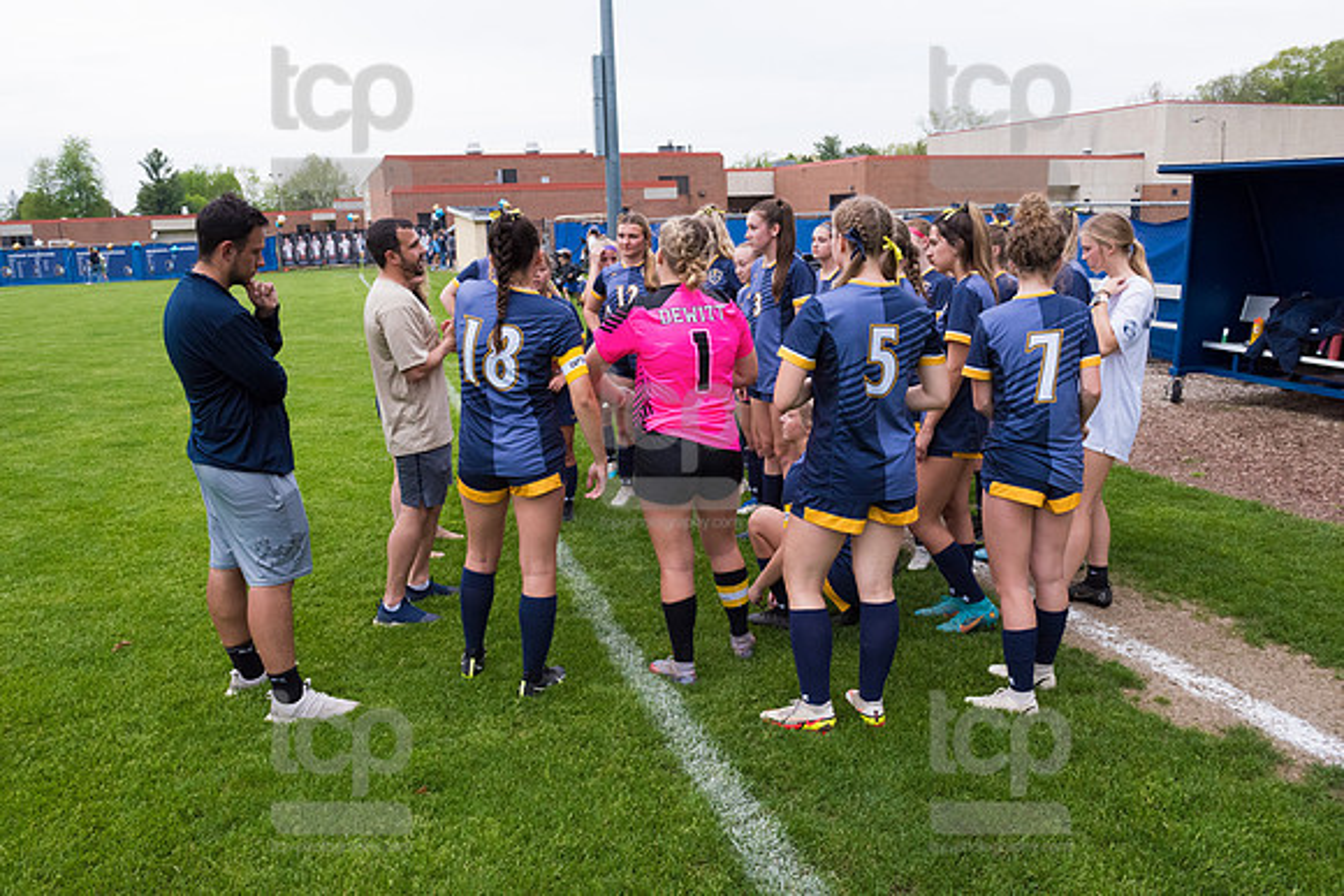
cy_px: 448
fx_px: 1008
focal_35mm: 27
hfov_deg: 67.4
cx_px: 672
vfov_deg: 48.0
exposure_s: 1/640
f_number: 7.1
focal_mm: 27
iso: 1600
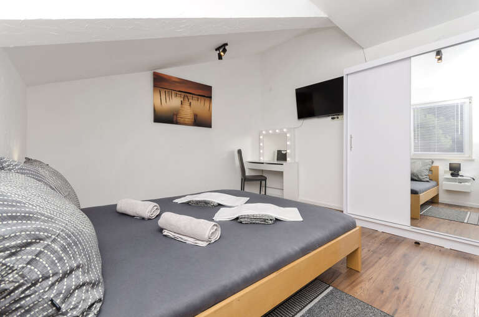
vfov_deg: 77.1
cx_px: 240
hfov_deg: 100.5
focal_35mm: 15
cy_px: 158
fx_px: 199
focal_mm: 10
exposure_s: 1/160
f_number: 8
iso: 160
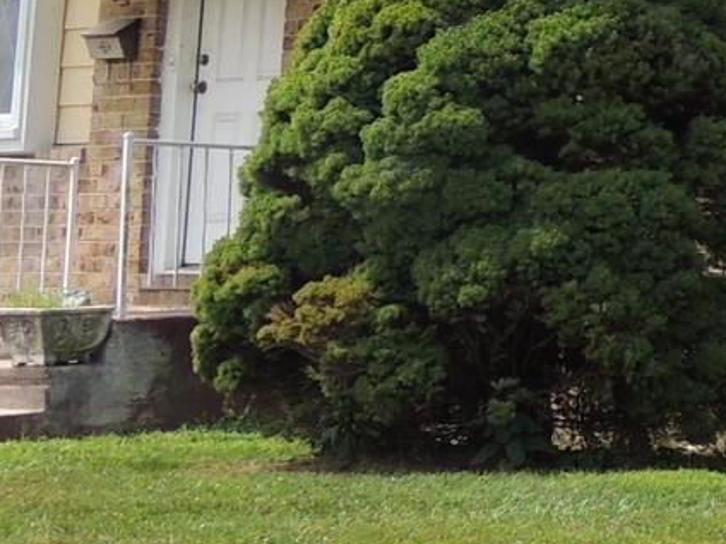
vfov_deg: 10.1
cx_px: 1531
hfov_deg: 11.9
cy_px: -34
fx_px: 3041
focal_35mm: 145
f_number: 3.1
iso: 100
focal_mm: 5.3
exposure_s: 1/800
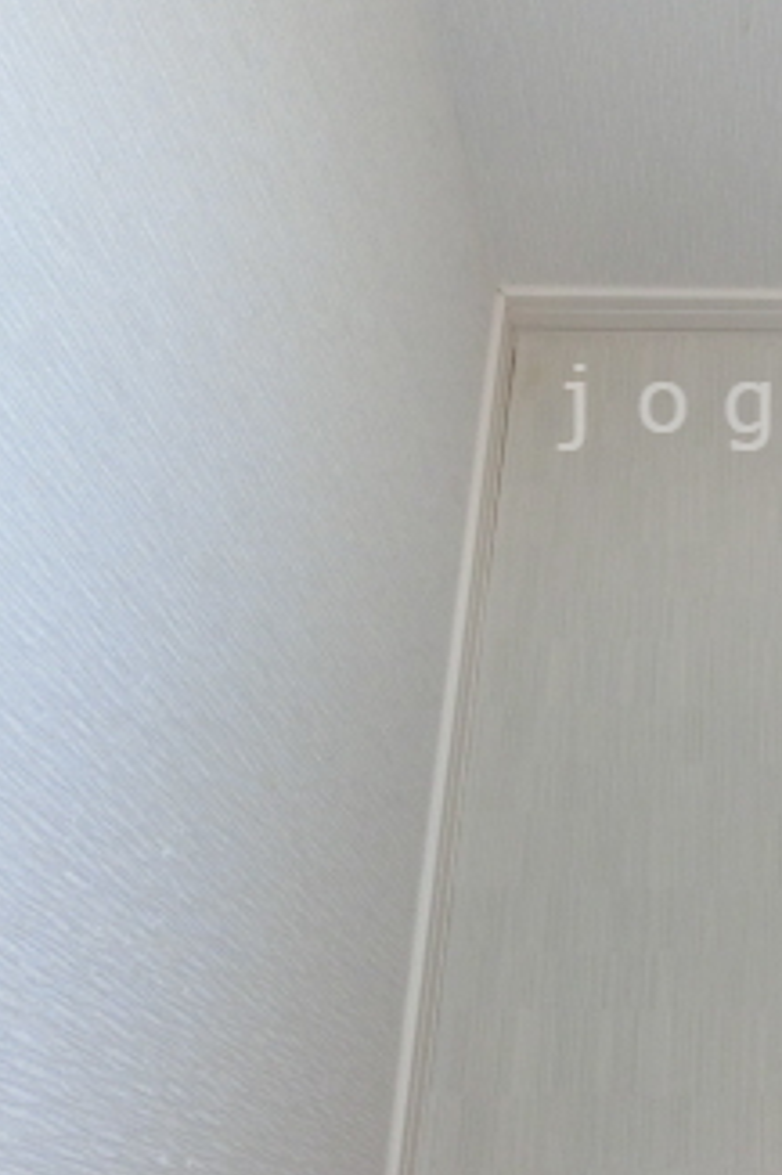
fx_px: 1598
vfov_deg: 39.9
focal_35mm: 49
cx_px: 804
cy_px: 407
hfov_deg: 25.9
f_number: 3
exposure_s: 1/60
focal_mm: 4.24
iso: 400
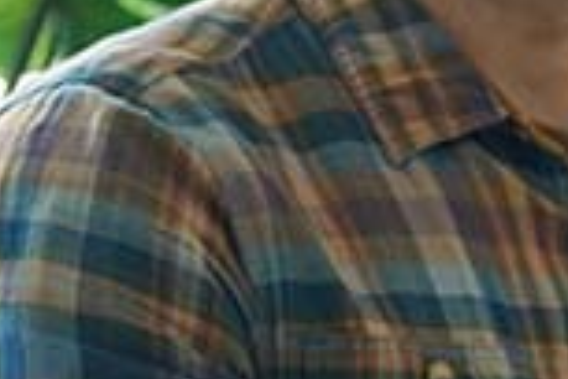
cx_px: 1544
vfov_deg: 3.4
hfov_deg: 4.9
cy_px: 548
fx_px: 6326
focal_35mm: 401
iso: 400
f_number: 4
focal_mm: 60
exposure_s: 1/125
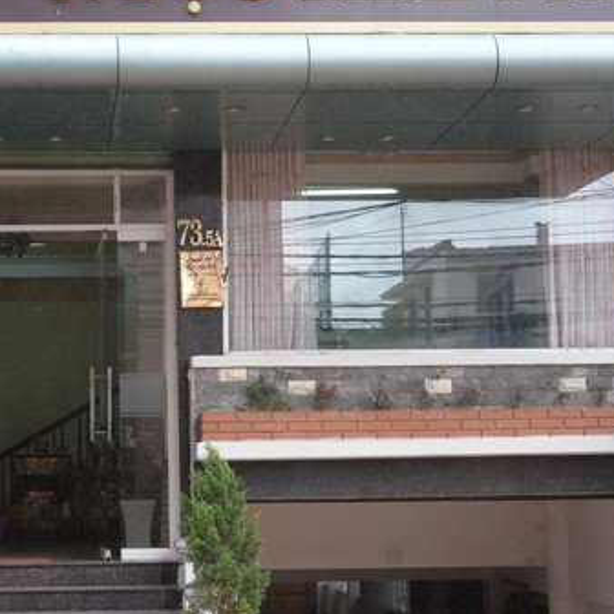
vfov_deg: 21.9
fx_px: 1585
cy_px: 287
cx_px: 137
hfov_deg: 21.7
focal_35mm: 79
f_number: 4.5
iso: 1100
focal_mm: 52
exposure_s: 1/640
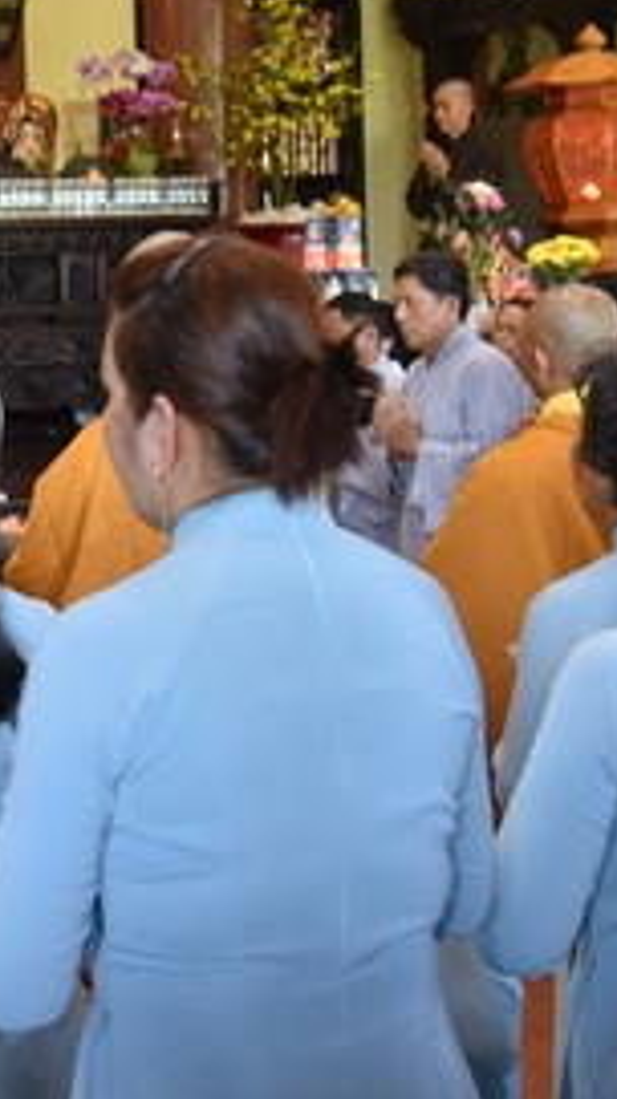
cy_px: 272
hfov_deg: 13.4
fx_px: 2565
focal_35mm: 88
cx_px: -61
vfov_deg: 23.9
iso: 2000
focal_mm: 35
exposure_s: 1/60
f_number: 4
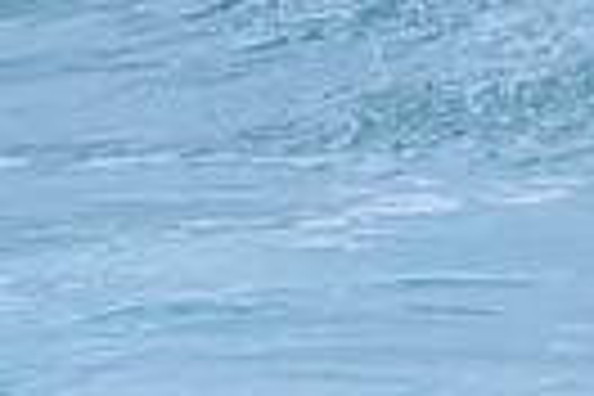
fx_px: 80926
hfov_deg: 0.4
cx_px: 912
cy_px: -377
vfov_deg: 0.3
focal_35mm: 4905
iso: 2500
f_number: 11
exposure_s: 1/1600
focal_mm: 800
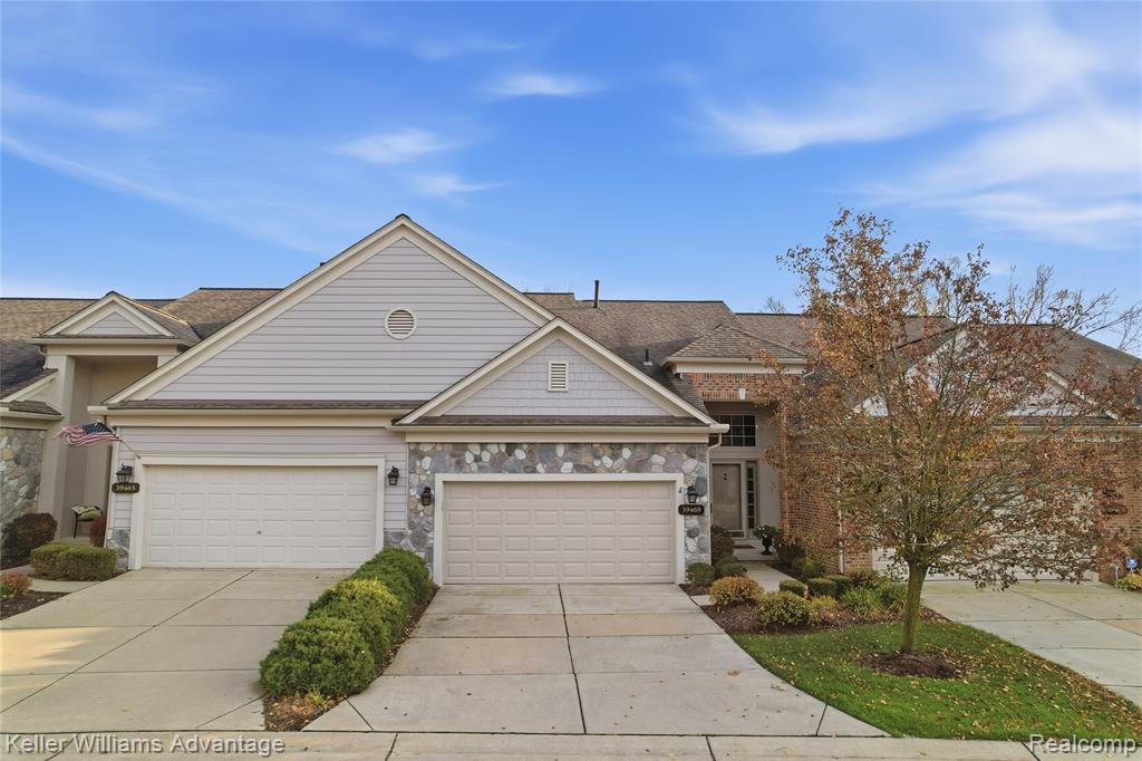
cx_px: 571
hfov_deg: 78.6
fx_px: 698
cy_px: 380
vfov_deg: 57.2
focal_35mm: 22
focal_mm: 8.4
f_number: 2.8
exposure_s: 1/240
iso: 130
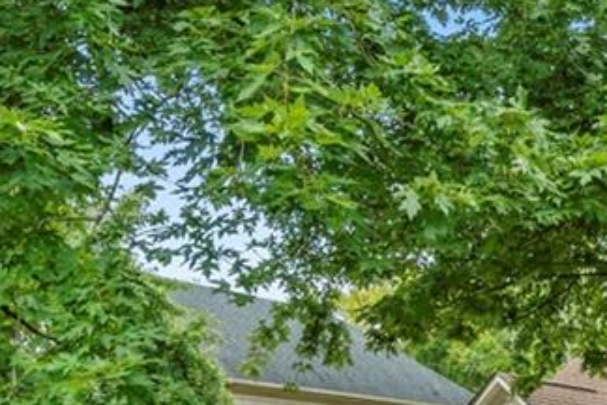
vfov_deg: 20.5
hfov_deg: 30.7
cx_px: 626
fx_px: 1012
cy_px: 539
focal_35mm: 60
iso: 100
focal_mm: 19
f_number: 8
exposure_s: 1/200
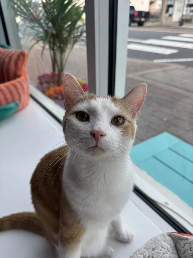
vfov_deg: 71.6
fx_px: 178
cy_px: 129
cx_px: 96
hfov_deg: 56.8
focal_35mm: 24
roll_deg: +0.9
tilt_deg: -32.4
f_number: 1.78
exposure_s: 1/539
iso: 80
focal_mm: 6.76
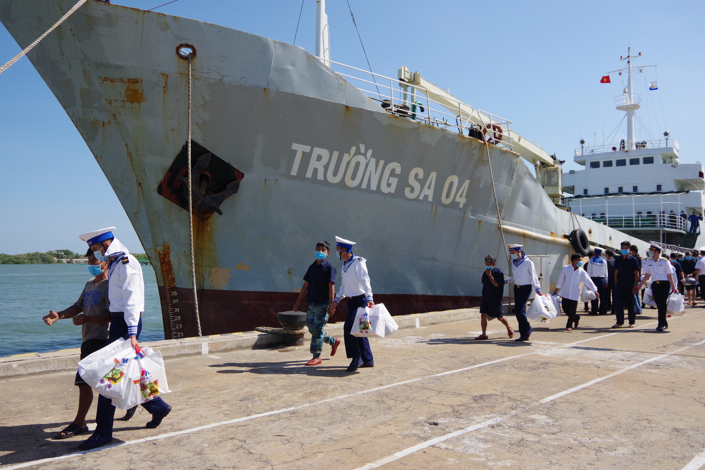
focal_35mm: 27
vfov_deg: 47.9
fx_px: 529
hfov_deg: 67.4
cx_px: 352
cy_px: 235
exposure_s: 1/3200
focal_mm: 18
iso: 800
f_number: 5.6
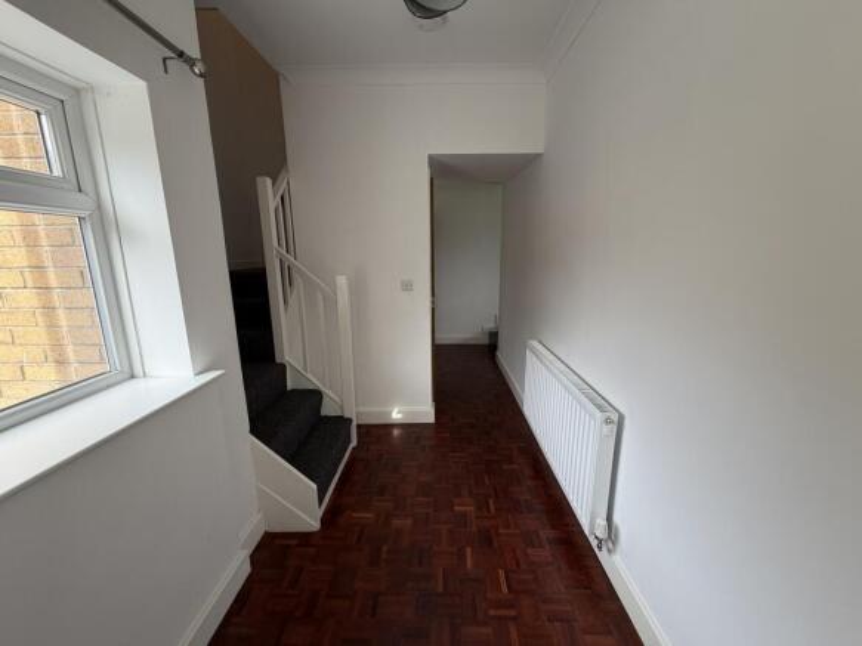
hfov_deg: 102.1
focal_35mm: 14
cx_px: 431
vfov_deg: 85.7
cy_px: 323
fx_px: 349
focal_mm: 2.22
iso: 100
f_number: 2.2
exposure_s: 1/121
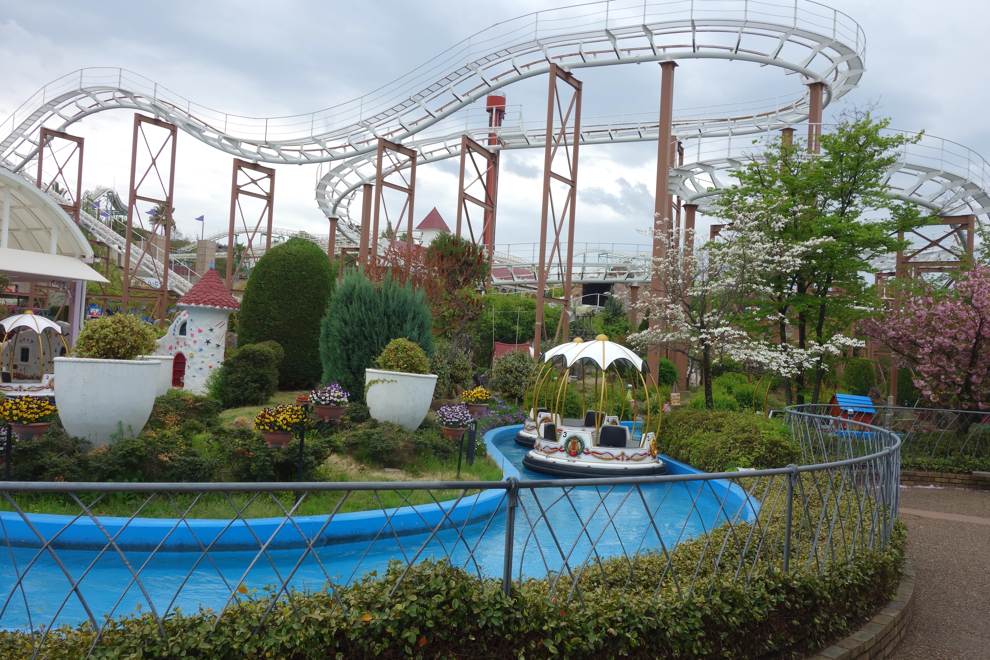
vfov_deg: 42.3
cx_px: 522
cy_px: 331
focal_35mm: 31
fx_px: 852
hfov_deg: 60.2
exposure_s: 1/400
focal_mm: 10.4
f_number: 5.6
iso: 125
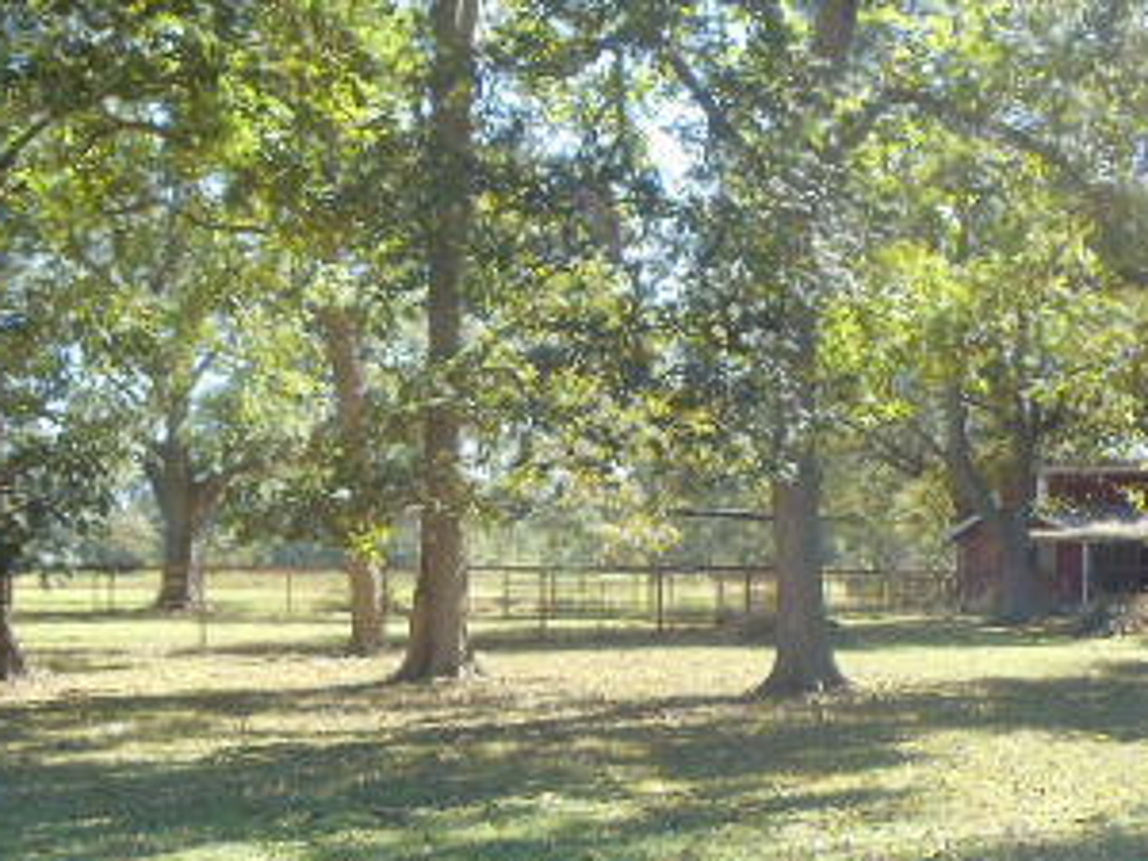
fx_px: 3117
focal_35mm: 94
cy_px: 520
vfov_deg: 15.7
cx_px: 559
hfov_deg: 20.9
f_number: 3.5
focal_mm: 6
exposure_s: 1/160
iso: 80
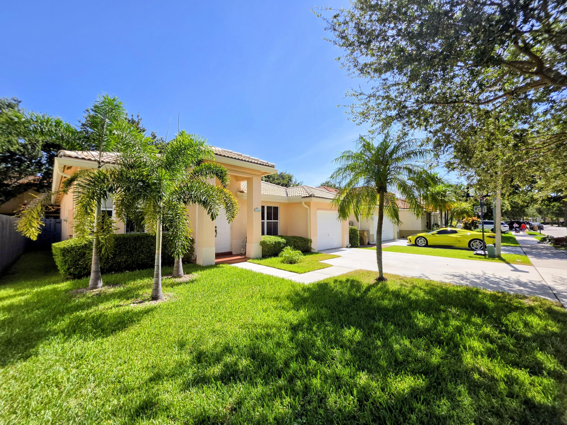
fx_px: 213
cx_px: 284
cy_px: 212
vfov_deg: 89.9
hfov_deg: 106.2
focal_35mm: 13
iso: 32
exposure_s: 1/1606
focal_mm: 2.2
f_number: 1.9
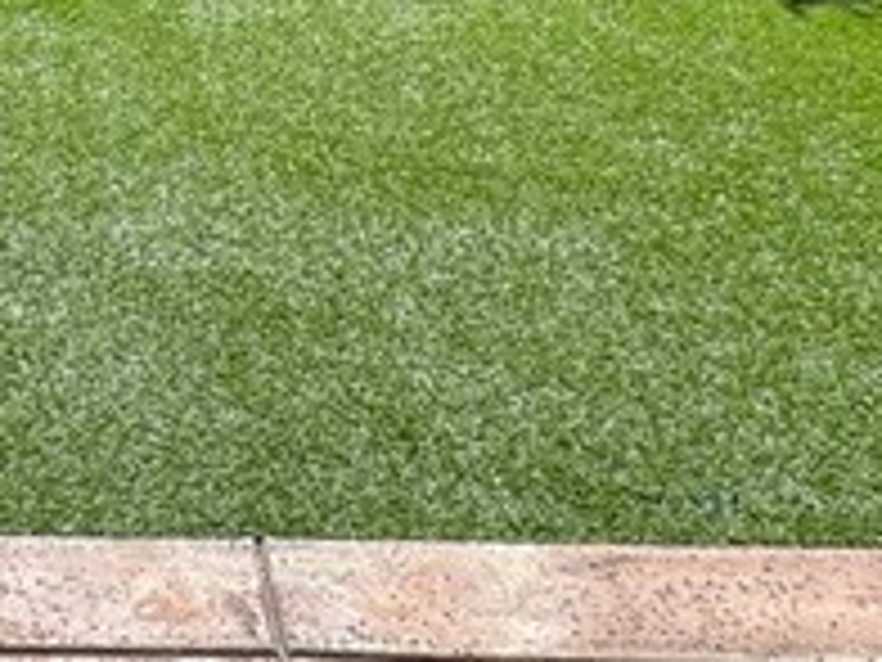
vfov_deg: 18.4
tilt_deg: -8.5
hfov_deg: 24.8
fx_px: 1860
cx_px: -99
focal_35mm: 73
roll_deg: +0.2
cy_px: -261
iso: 40
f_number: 2.2
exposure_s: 1/657
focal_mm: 2.22
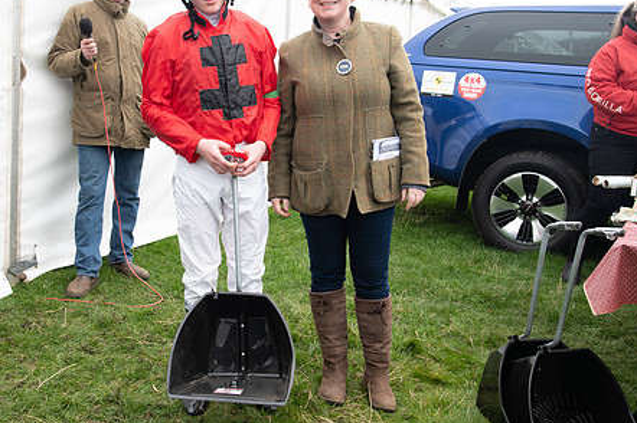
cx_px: 233
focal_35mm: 42
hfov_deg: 46.0
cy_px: 187
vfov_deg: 31.8
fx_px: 743
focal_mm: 32
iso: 200
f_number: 5
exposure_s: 1/125
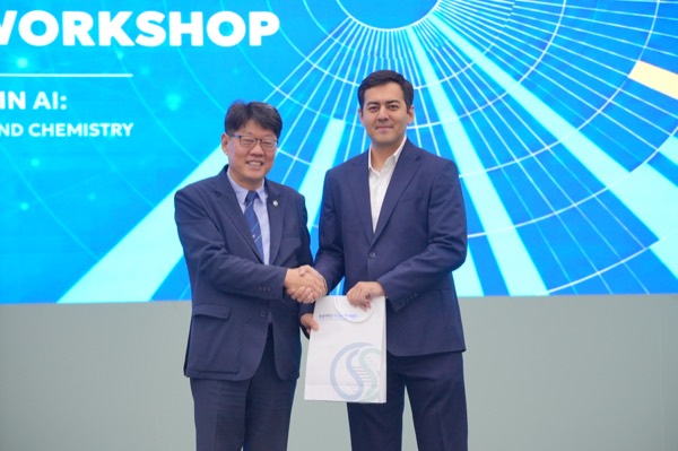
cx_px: 339
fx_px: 2220
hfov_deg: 17.4
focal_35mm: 118
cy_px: 226
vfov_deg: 11.6
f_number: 4.5
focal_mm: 118
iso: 3200
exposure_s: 1/125
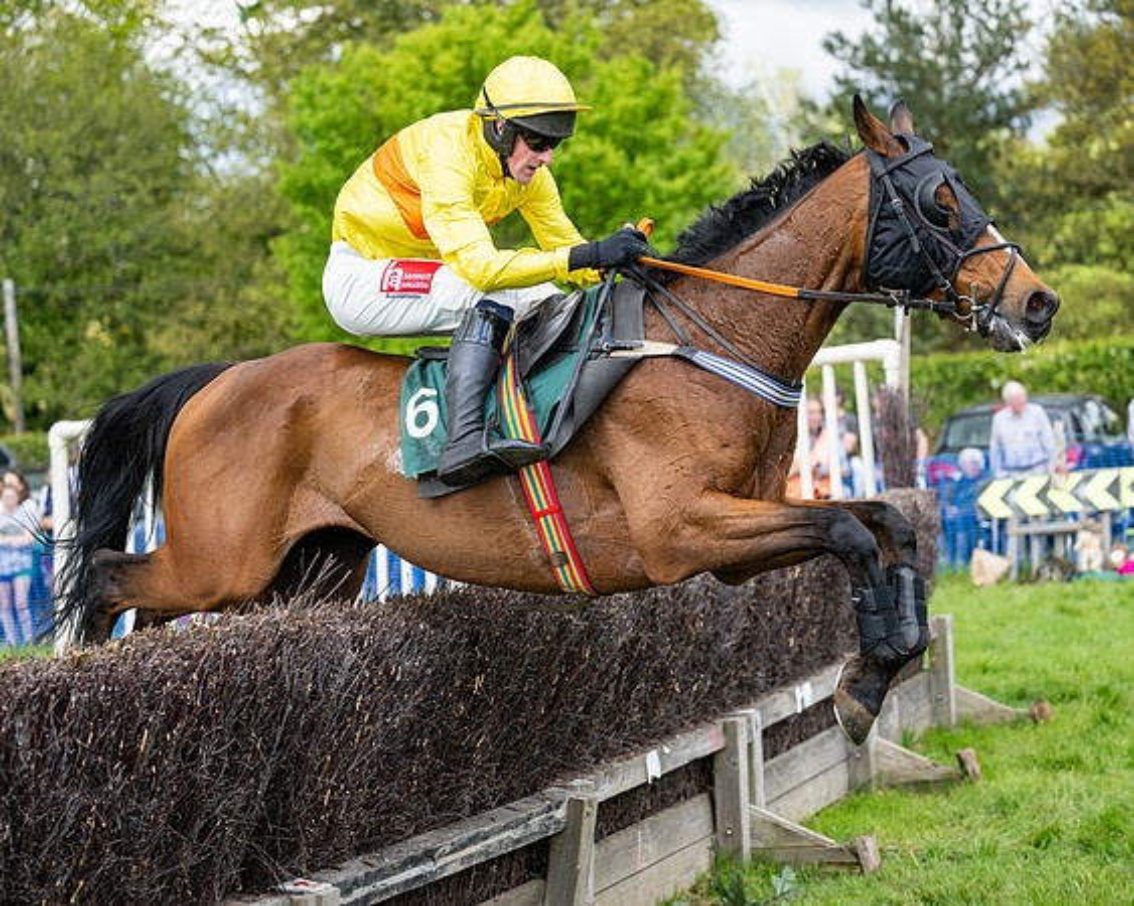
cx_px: 542
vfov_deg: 19.4
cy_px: 453
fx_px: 2645
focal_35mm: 79
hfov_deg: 24.2
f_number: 2.8
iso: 400
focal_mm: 70
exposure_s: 1/2500
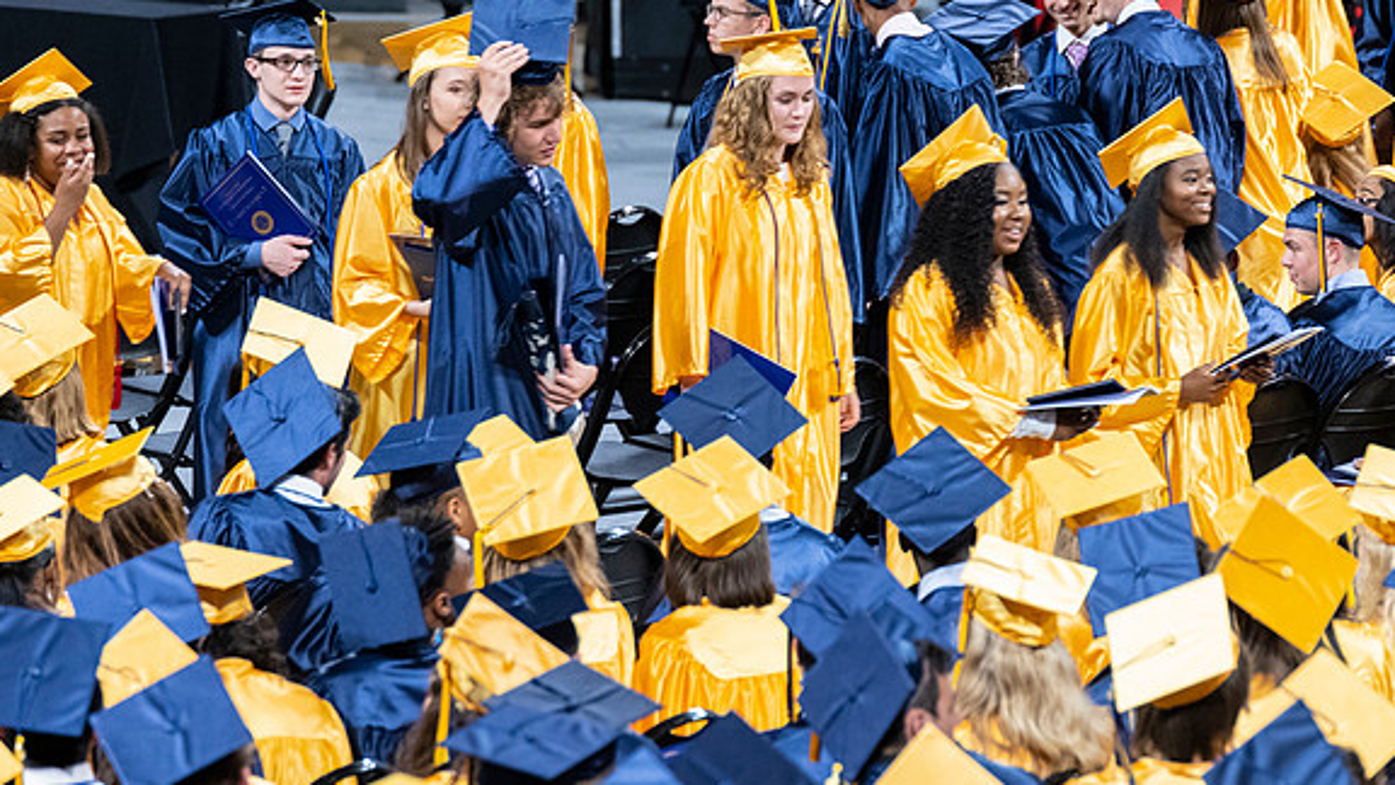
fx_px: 11689
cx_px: 956
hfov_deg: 6.8
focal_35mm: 316
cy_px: 286
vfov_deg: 3.8
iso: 2000
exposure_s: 1/200
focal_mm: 200
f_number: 4
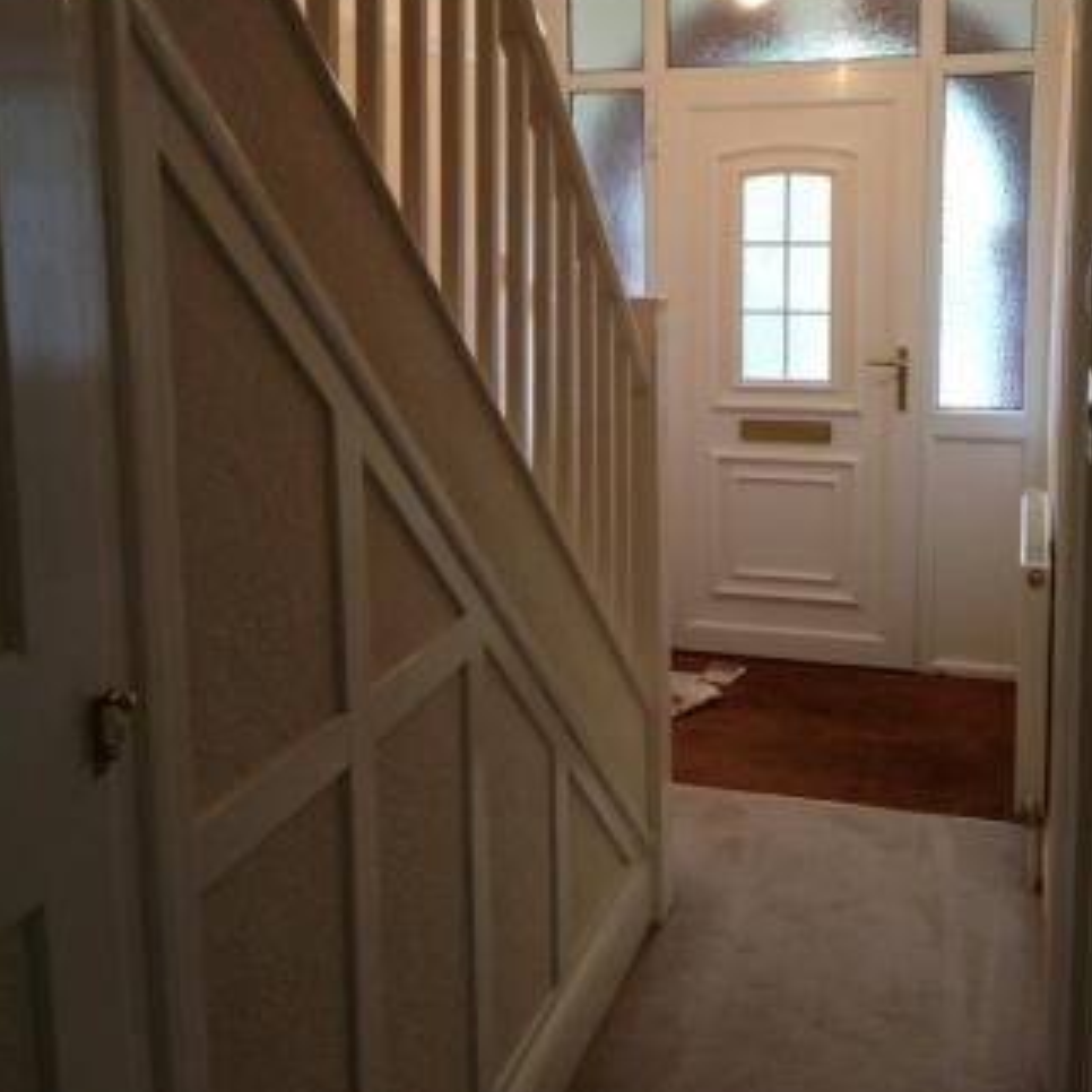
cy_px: 365
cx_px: 546
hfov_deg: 40.0
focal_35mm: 42
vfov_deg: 39.6
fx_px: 1499
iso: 80
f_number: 2.4
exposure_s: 1/20
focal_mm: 4.28
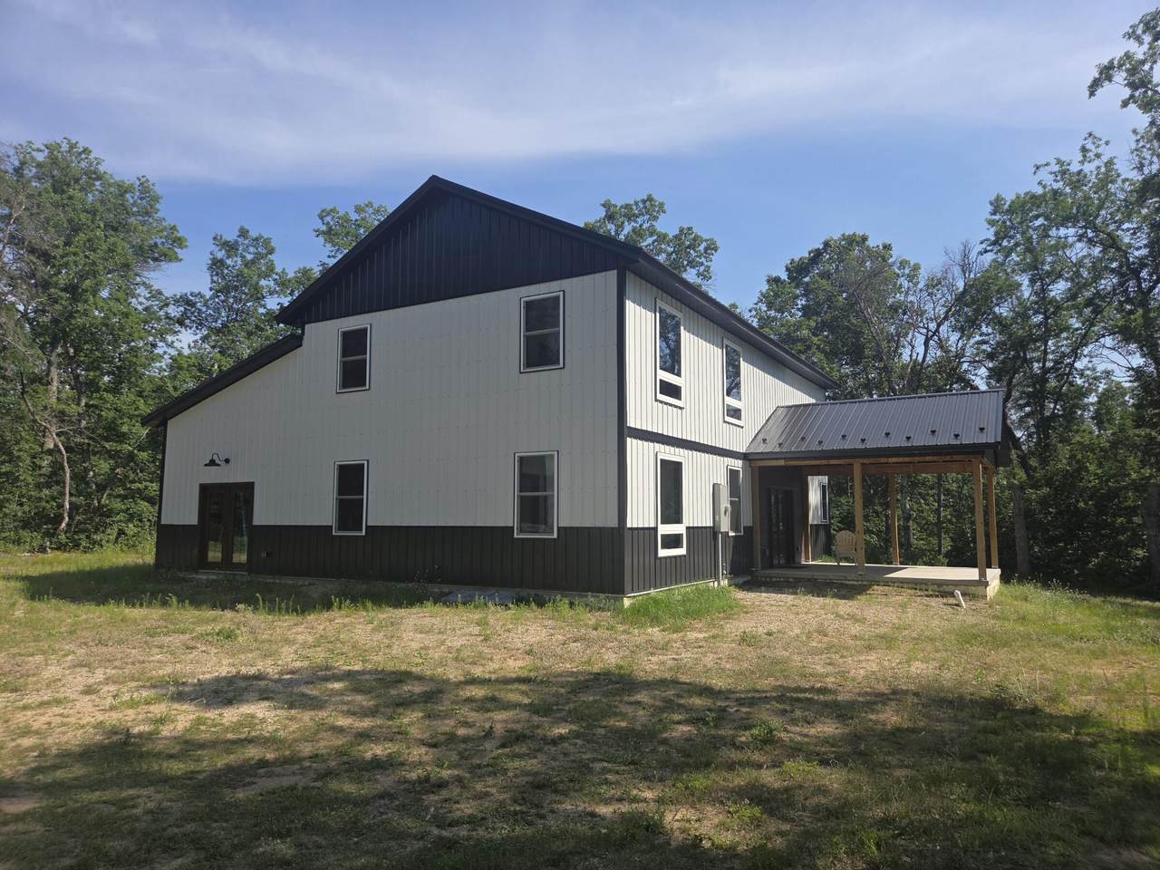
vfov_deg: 58.9
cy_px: 435
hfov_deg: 73.9
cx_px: 580
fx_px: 771
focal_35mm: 23
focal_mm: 5.4
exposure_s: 1/1667
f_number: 1.8
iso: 25
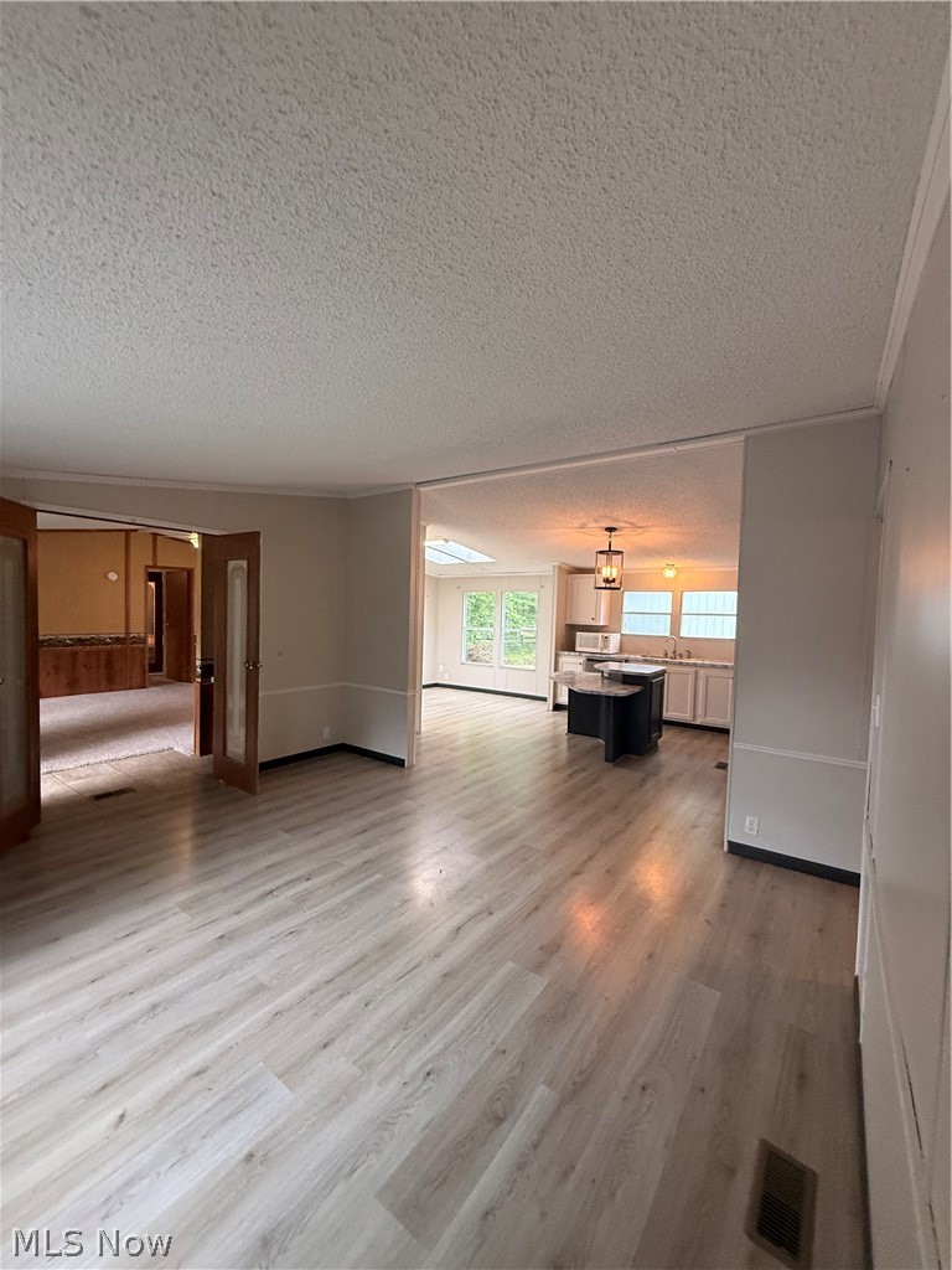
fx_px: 513
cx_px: 476
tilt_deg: -2.5
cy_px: 635
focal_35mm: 14
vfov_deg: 102.1
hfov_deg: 85.7
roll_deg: -2.4
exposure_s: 1/120
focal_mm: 2.22
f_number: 2.2
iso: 320
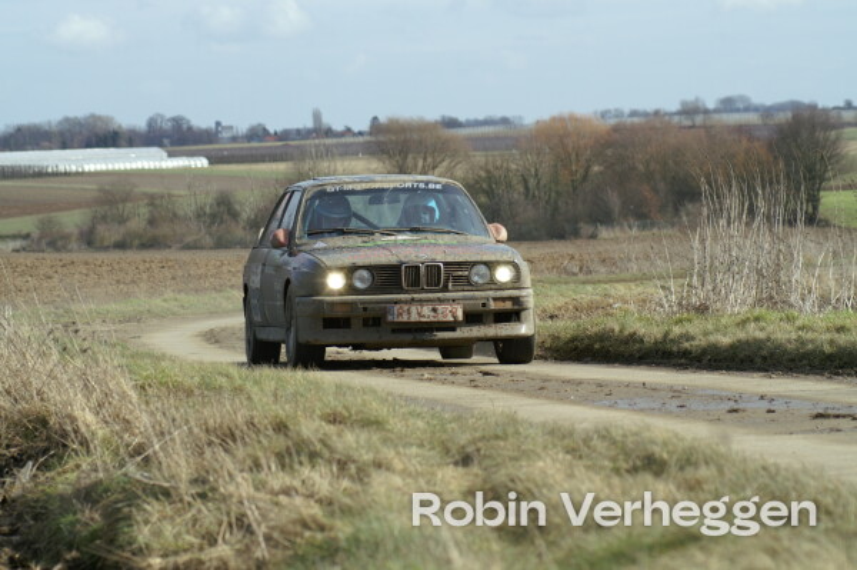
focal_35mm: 202
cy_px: 285
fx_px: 4817
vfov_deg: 6.8
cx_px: 428
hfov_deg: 10.2
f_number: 6.3
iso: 100
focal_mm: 135
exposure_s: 1/320
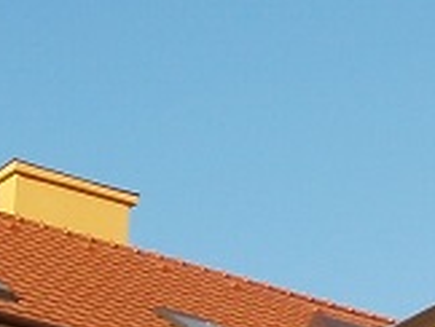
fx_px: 2517
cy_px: 539
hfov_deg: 9.6
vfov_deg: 7.3
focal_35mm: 200
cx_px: 620
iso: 100
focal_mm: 6.3
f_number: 3.5
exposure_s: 1/640
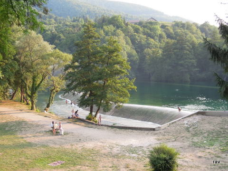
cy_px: 86
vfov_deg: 32.2
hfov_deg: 42.1
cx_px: 114
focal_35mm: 45
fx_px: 296
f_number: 3.5
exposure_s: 1/160
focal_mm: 8.1
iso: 160
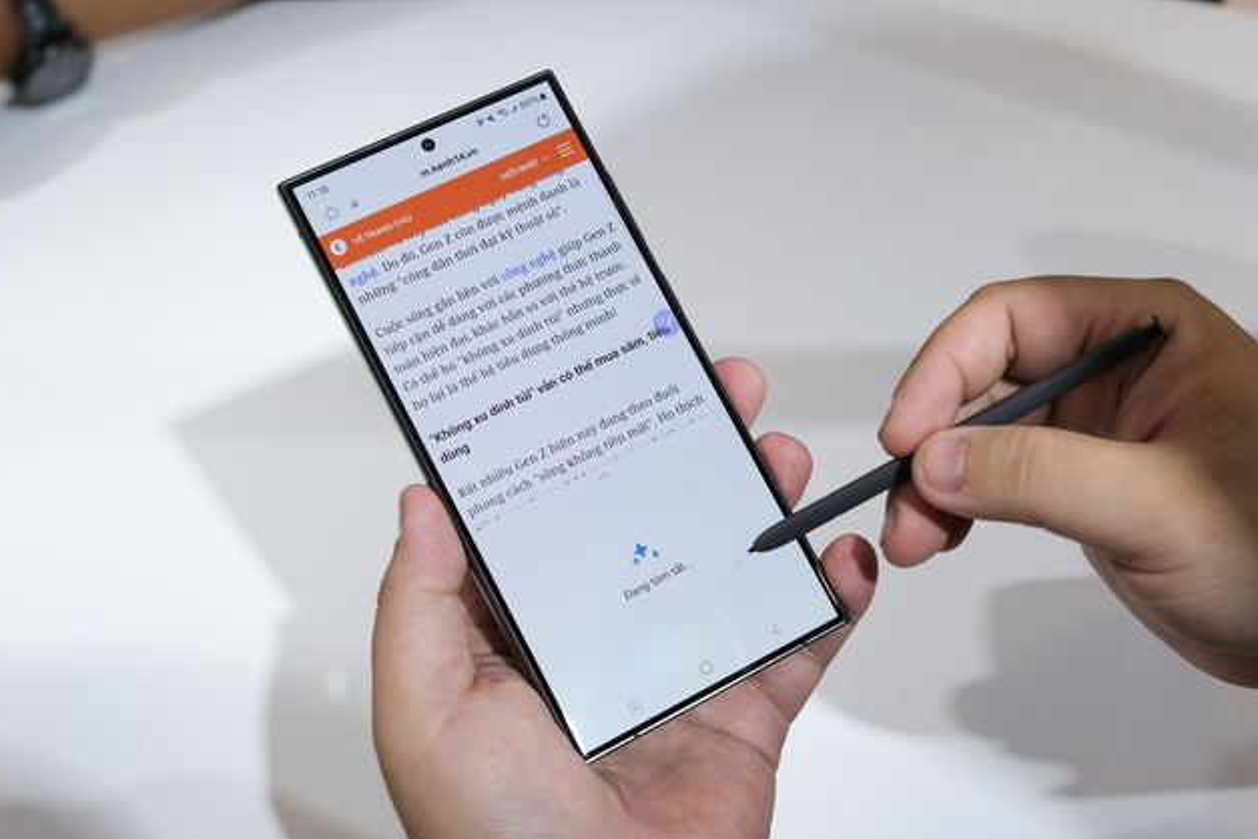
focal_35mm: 48
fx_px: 1677
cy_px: 427
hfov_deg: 41.1
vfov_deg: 28.1
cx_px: 618
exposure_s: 1/50
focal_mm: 31.1
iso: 160
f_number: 5.6
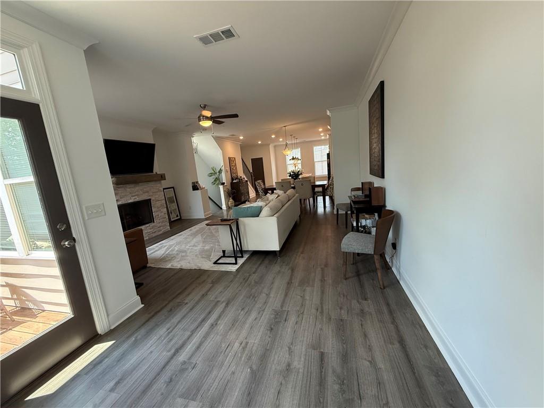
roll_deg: +5.4
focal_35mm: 14
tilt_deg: -8.9
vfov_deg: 85.7
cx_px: 272
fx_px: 220
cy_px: 204
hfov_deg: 102.1
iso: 160
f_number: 2.2
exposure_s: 1/120
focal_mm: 2.22
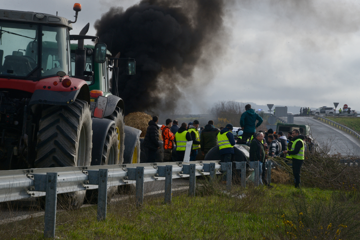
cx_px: 180
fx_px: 1900
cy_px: 120
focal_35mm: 190
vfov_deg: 7.2
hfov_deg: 10.8
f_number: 22
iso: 400
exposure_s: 1/200
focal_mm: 190
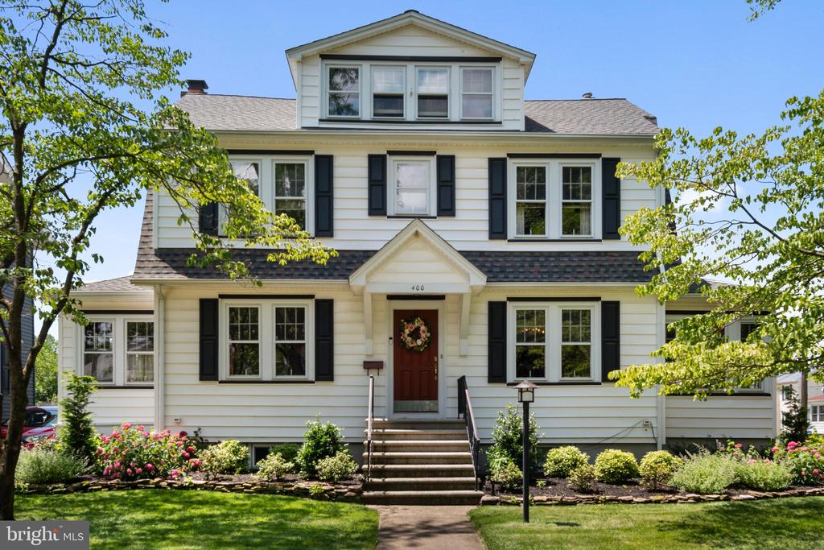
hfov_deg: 61.9
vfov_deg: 43.6
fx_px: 687
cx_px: 412
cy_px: 275
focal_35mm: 30
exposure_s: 1/200
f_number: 11
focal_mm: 20
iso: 800
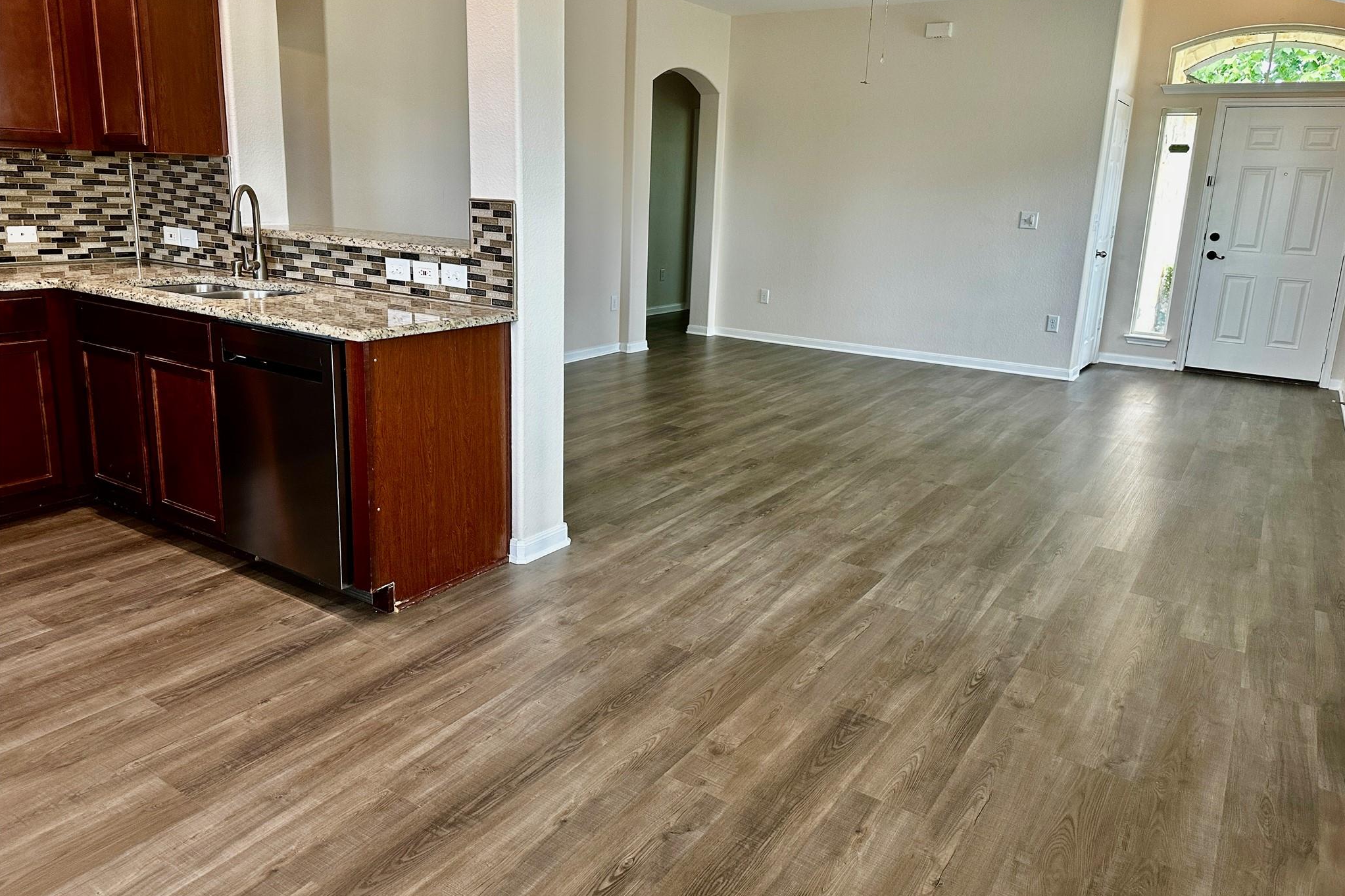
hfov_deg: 71.5
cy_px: 393
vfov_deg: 51.2
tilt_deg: -12.4
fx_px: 934
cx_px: 672
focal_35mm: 25
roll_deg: -2.5
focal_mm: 6.86
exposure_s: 1/120
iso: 160
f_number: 1.78
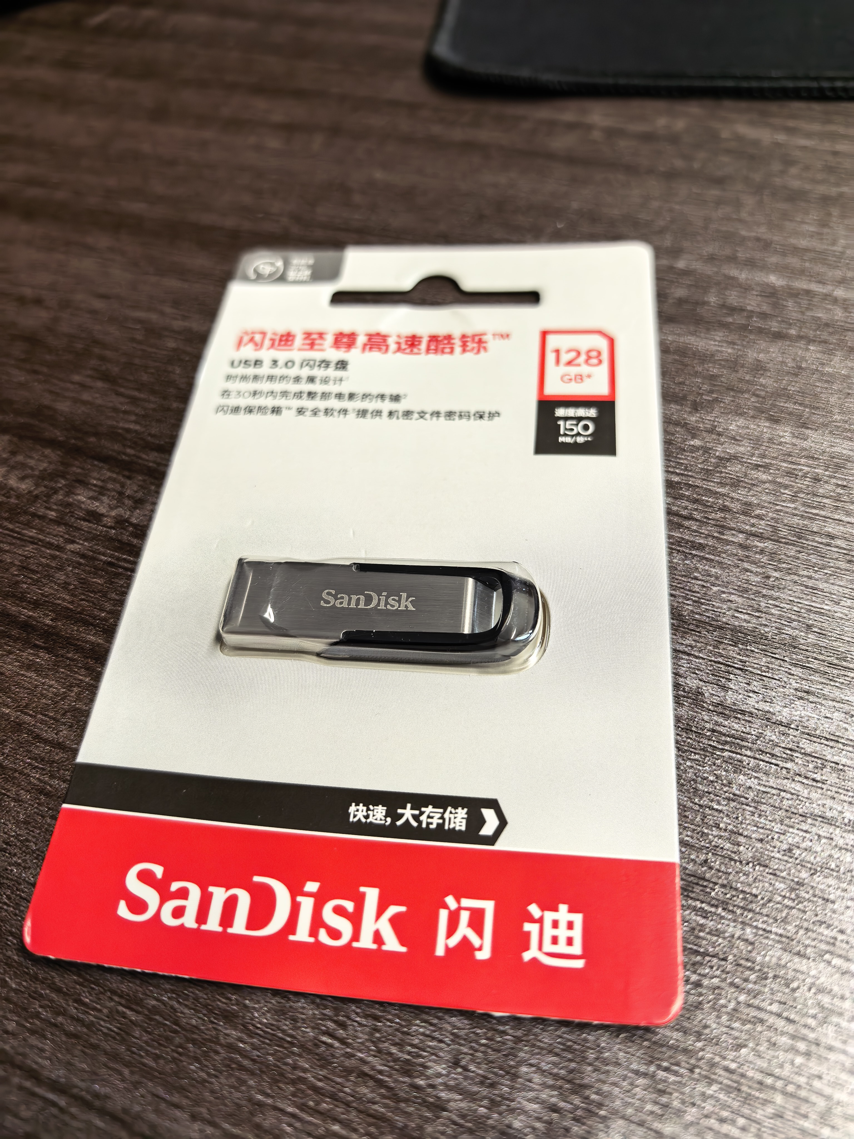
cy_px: 570
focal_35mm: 24
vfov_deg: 71.6
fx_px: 789
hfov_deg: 56.8
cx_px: 427
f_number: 2
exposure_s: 1/50
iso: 250
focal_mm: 6.98
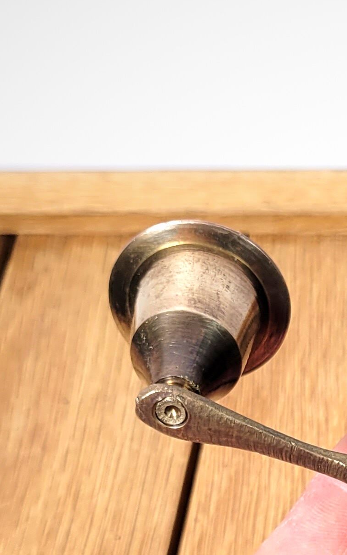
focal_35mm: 92
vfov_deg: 21.5
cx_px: 430
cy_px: 593
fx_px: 1392
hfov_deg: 13.8
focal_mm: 5.4
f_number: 1.8
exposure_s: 1/171
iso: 40
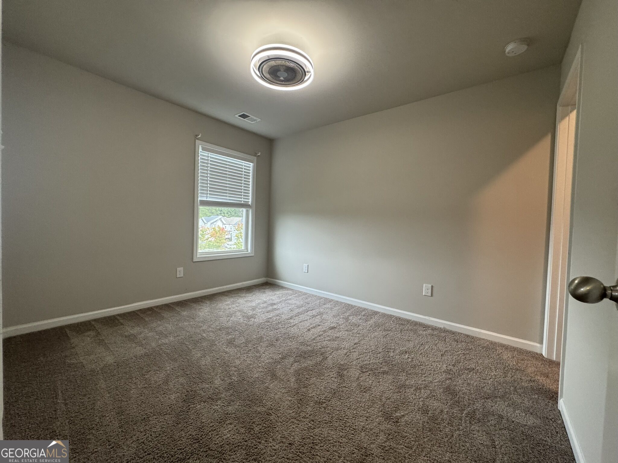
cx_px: 309
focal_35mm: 14
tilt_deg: -3.0
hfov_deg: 102.1
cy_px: 232
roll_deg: -2.2
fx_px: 250
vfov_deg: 85.7
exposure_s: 1/120
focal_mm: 2.22
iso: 250
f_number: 2.2
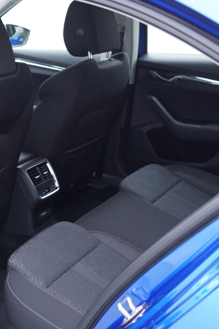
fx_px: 502
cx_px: 45
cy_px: 166
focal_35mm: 55
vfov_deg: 36.3
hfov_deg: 24.2
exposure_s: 1/40
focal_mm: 24
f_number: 2.8
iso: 250
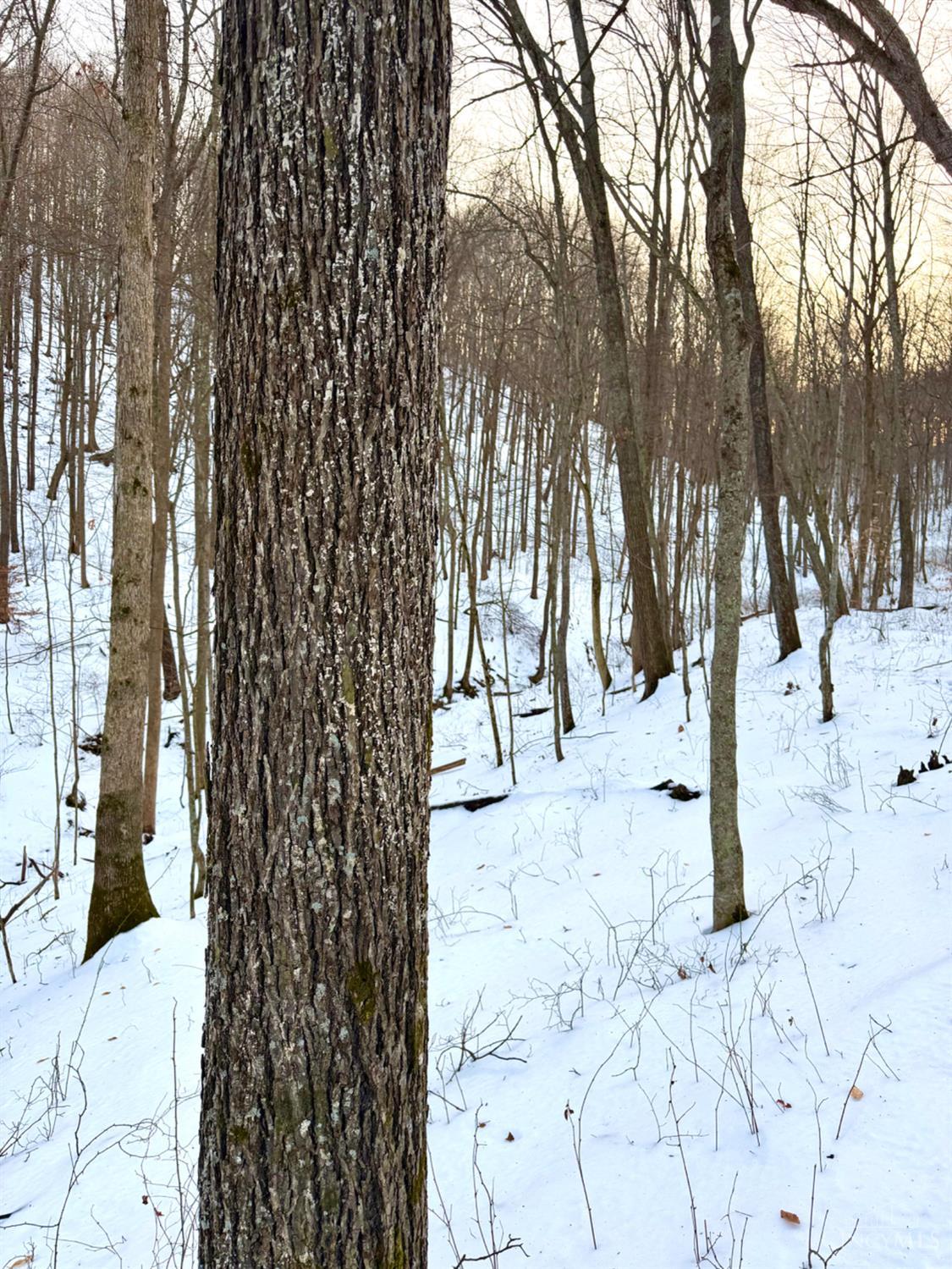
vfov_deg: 71.6
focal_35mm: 24
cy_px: 634
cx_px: 476
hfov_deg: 56.8
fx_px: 880
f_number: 1.78
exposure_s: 1/288
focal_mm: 6.76
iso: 80
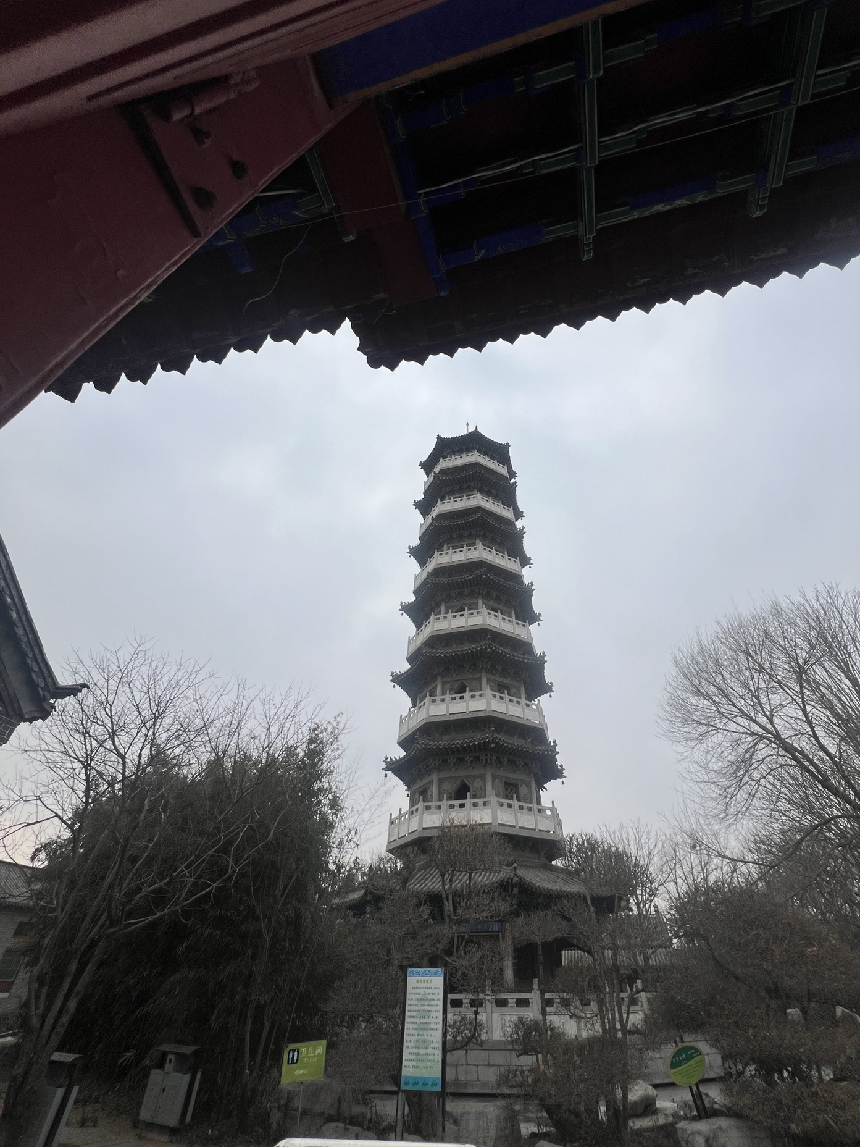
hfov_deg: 85.6
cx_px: 457
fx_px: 464
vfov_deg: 102.0
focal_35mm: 14
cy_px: 541
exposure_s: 1/1980
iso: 32
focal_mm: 1.57
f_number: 1.8
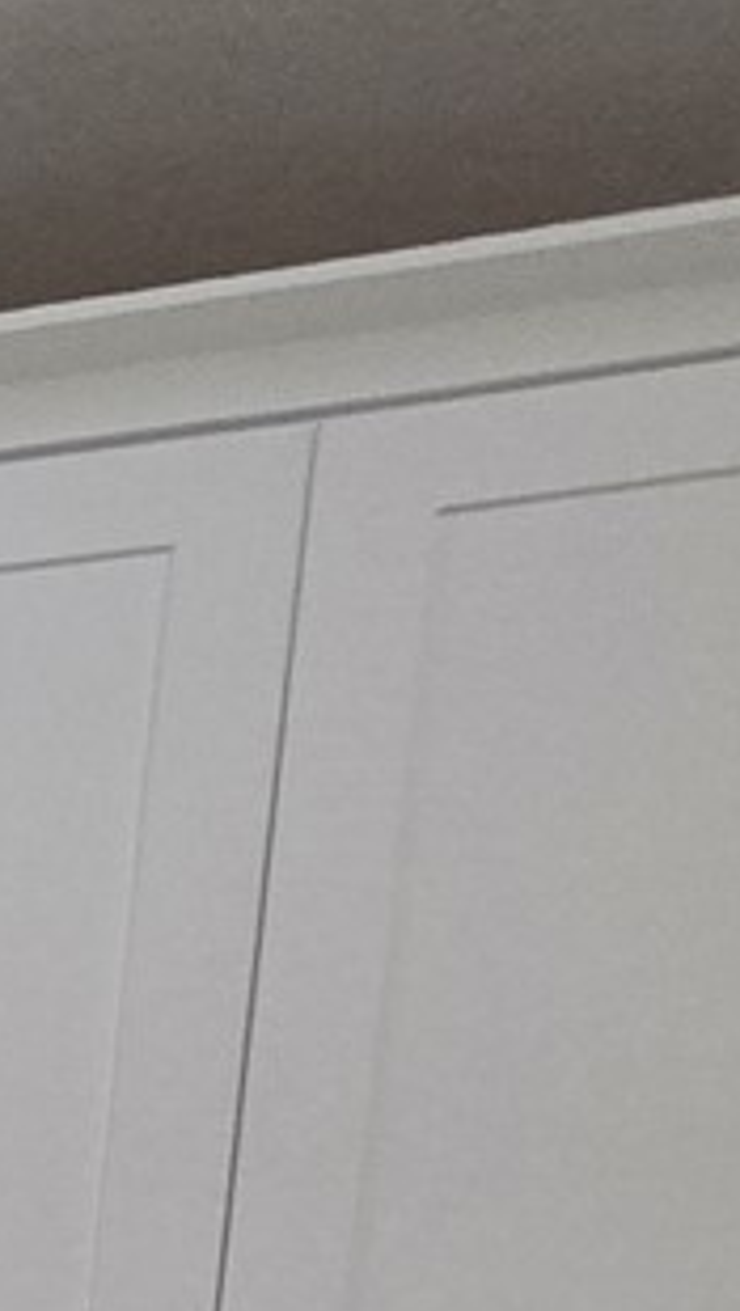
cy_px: 2110
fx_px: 2540
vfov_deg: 22.3
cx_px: -2457
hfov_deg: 7.5
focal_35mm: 73
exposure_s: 1/60
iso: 80
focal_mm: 2.2
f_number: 2.2
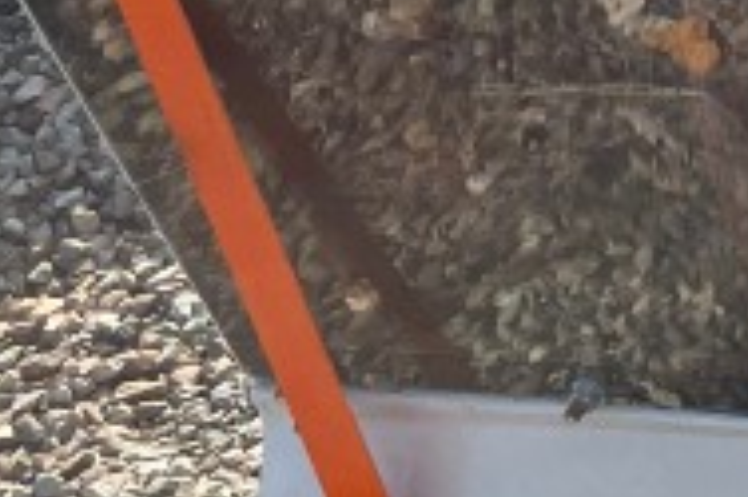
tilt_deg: -31.9
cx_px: 1771
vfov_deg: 9.1
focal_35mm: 144
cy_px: -362
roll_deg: +11.9
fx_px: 2989
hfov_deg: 11.8
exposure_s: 1/2451
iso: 32
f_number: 1.6
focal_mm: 4.2
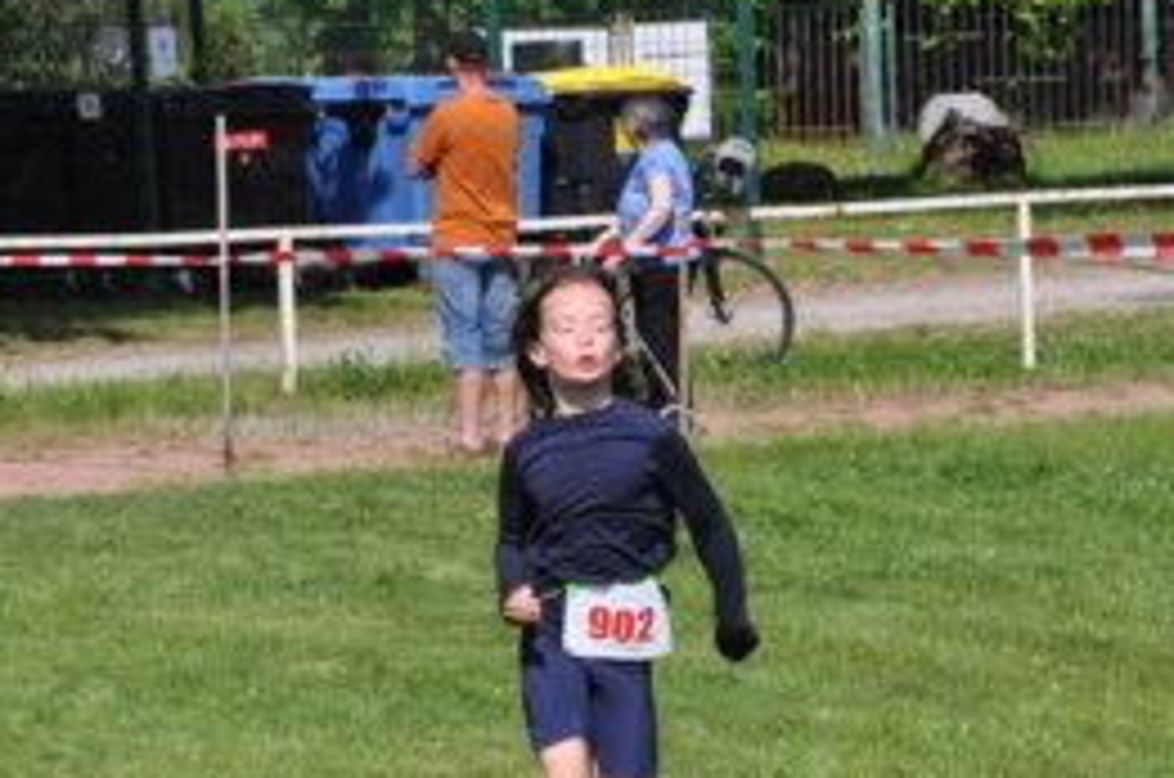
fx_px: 7487
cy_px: 531
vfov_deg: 5.9
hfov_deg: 9.0
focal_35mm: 230
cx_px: 670
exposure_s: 1/400
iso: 200
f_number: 10
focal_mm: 100
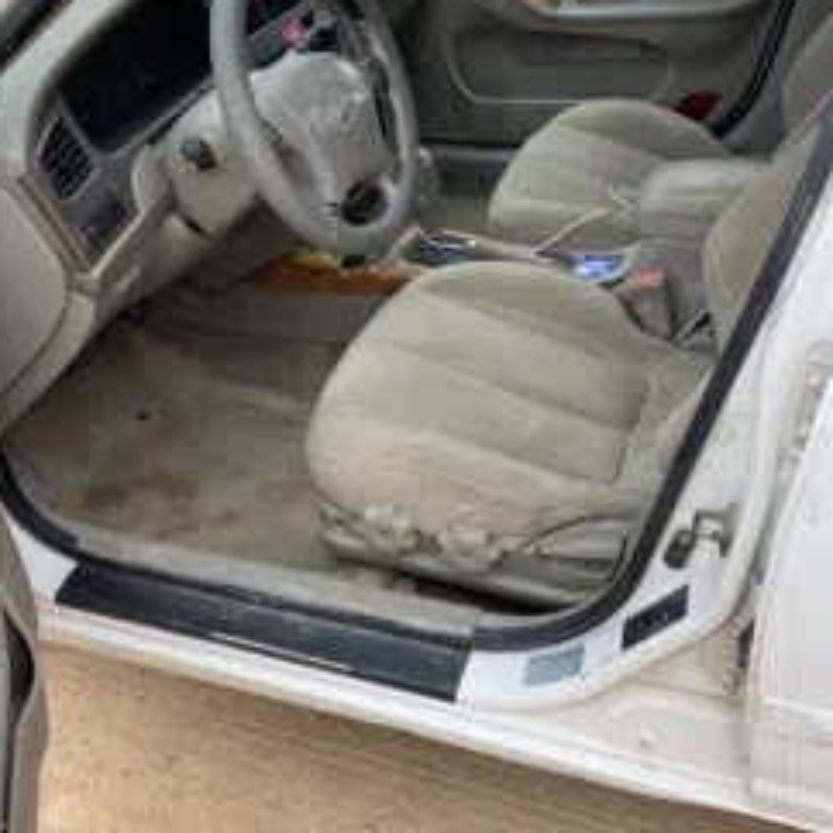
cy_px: 503
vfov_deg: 43.6
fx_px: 1035
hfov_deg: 43.6
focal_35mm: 38
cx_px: 330
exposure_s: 1/244
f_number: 1.8
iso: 32
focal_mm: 4.25
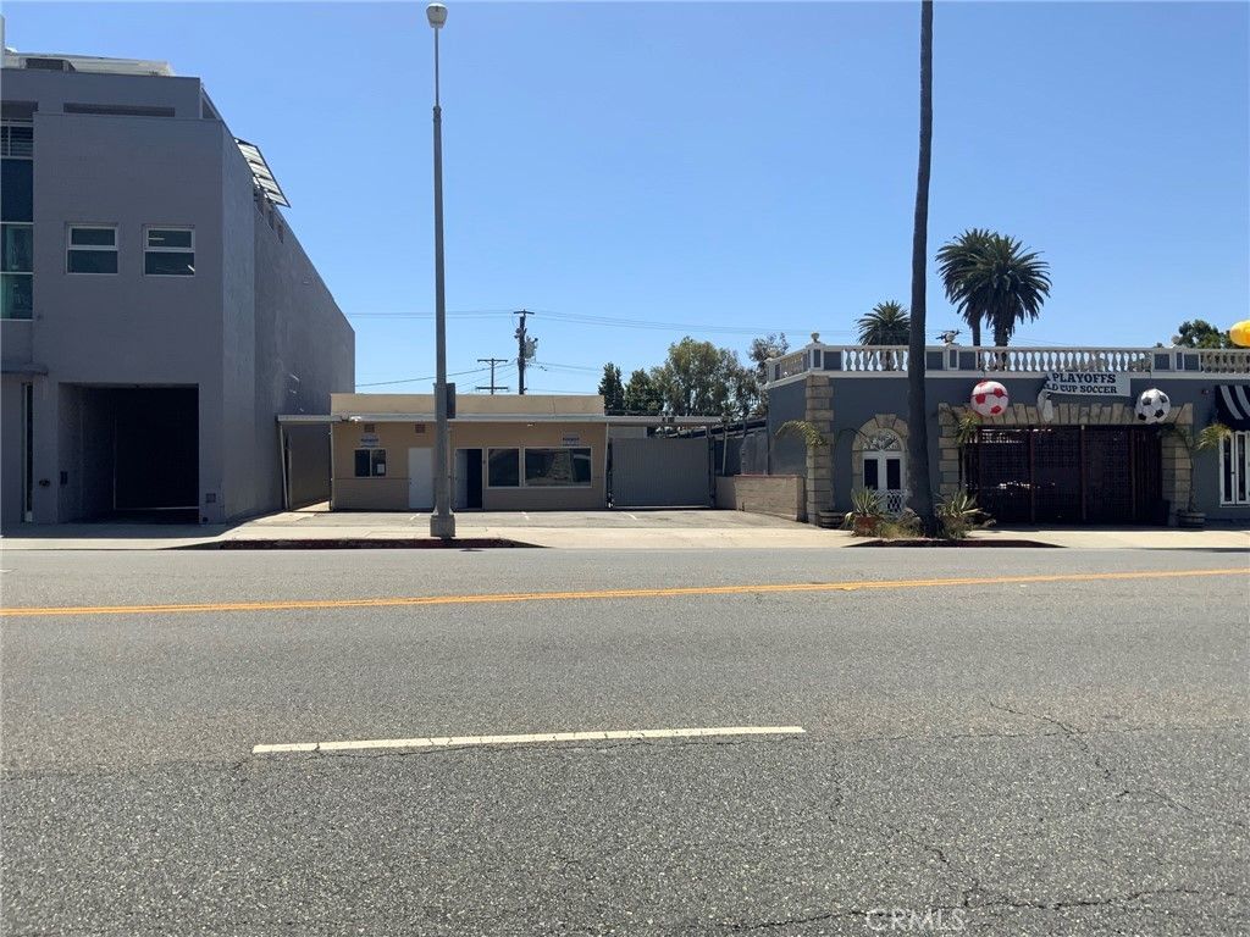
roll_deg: +0.0
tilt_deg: -0.8
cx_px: 625
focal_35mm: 29
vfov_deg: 48.2
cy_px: 468
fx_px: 1047
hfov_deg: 61.7
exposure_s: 1/2427
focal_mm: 3
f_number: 1.8
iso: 16
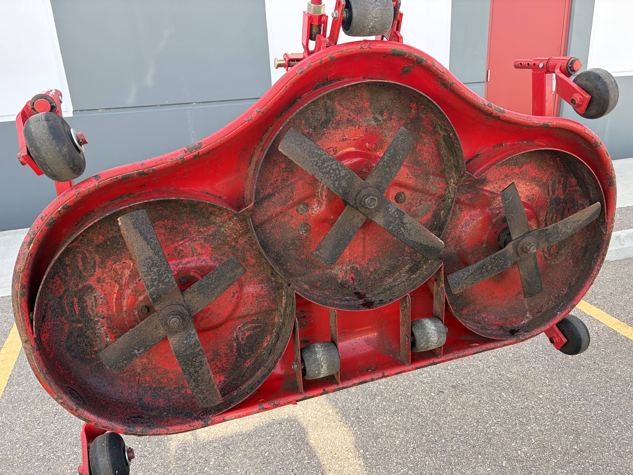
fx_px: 494
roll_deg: +2.5
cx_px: 328
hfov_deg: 65.3
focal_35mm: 27
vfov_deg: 51.3
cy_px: 246
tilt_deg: -19.8
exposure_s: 1/173
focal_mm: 5.96
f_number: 1.6
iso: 50
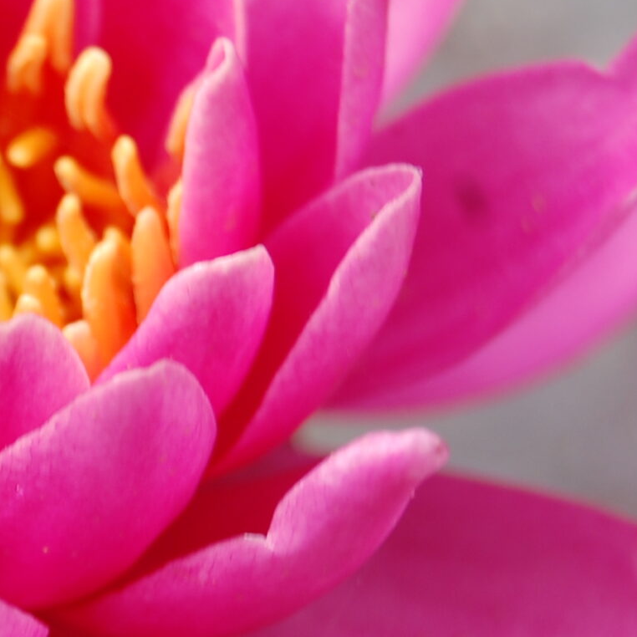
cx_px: 26
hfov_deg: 7.4
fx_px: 4901
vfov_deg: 7.4
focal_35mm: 235
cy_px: 318
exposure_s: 1/200
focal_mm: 55
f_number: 7.1
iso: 200
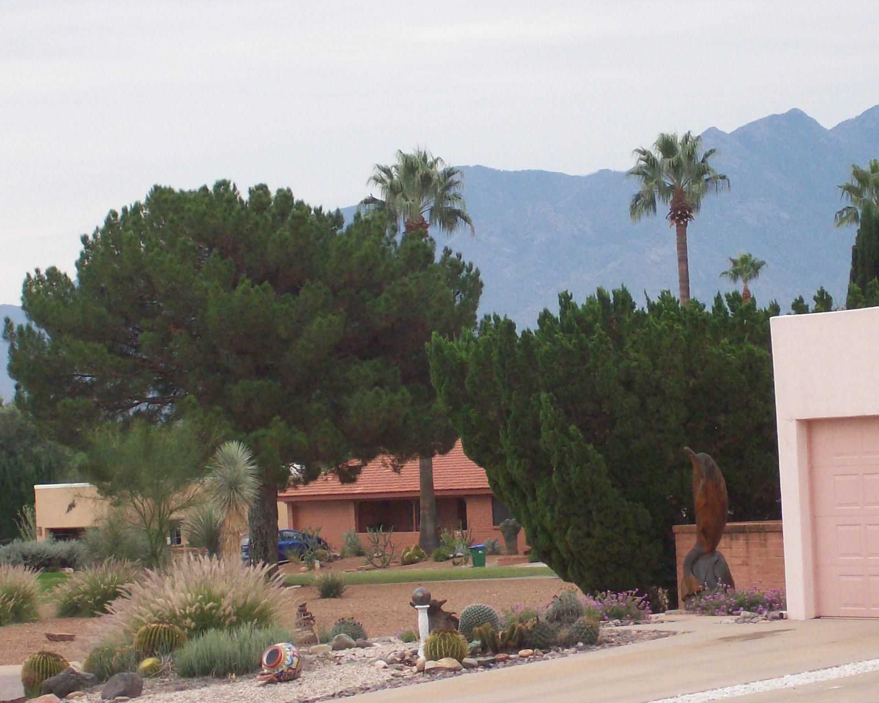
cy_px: 260
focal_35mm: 165
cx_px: 515
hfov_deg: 11.7
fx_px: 4292
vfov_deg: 9.4
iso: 160
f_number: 4.8
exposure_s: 1/123
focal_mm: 18
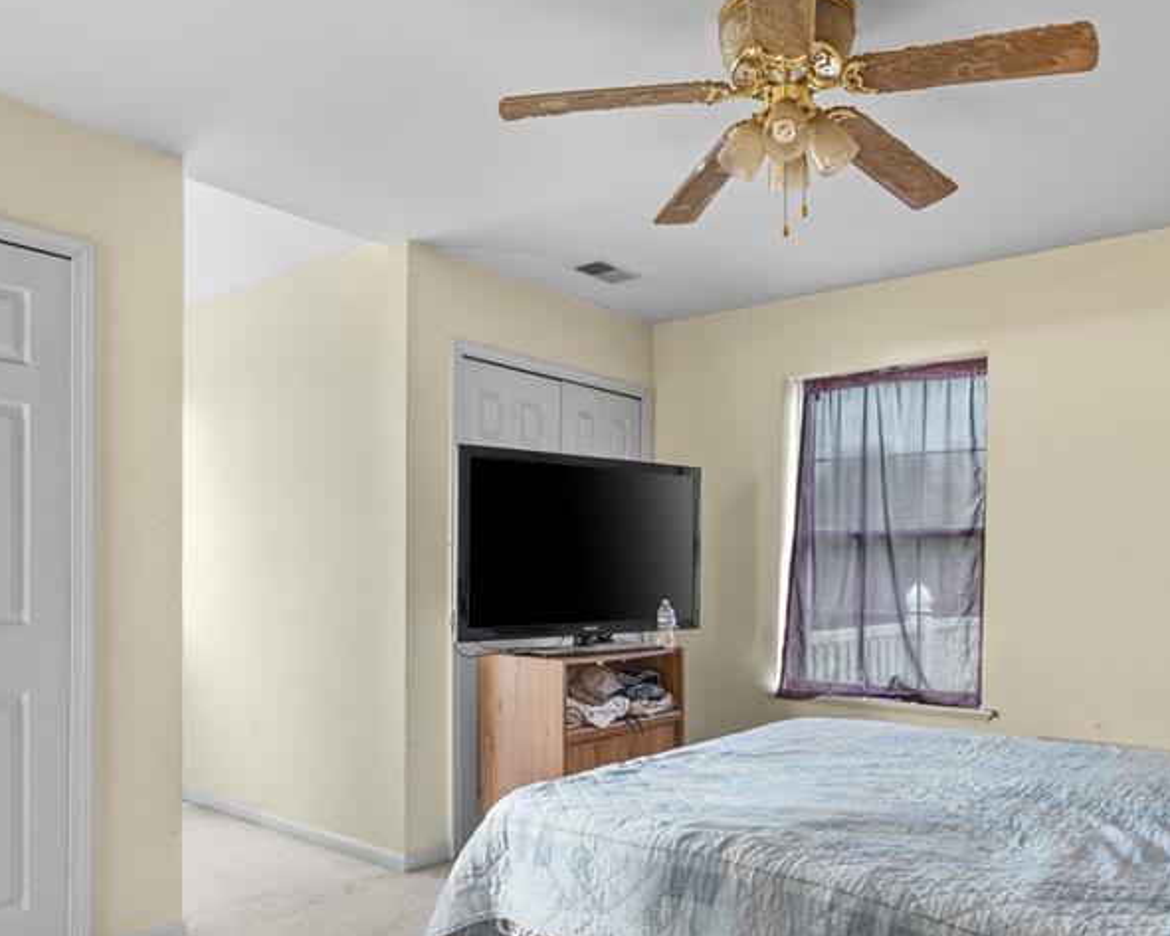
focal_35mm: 26
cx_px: 657
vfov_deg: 54.1
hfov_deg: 65.8
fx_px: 900
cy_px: 604
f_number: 8
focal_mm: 16
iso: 400
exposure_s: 20
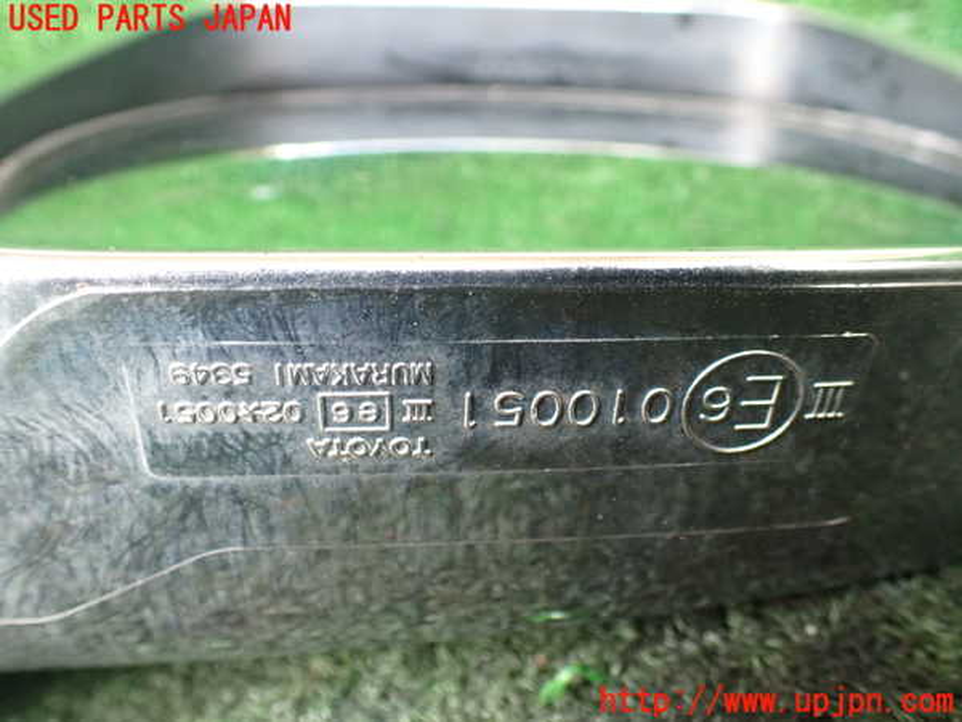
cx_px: 481
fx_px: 834
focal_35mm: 30
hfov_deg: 60.0
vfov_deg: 46.8
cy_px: 361
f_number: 2.3
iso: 800
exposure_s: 1/125
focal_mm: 5.4
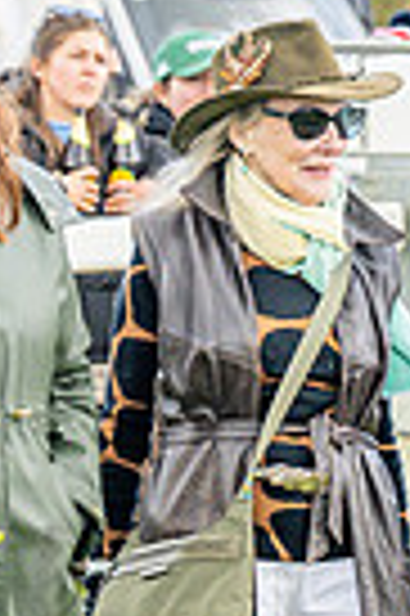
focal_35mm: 383
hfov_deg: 3.6
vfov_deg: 5.4
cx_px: -397
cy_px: 470
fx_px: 6559
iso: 250
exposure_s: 1/640
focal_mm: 70
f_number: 4.5
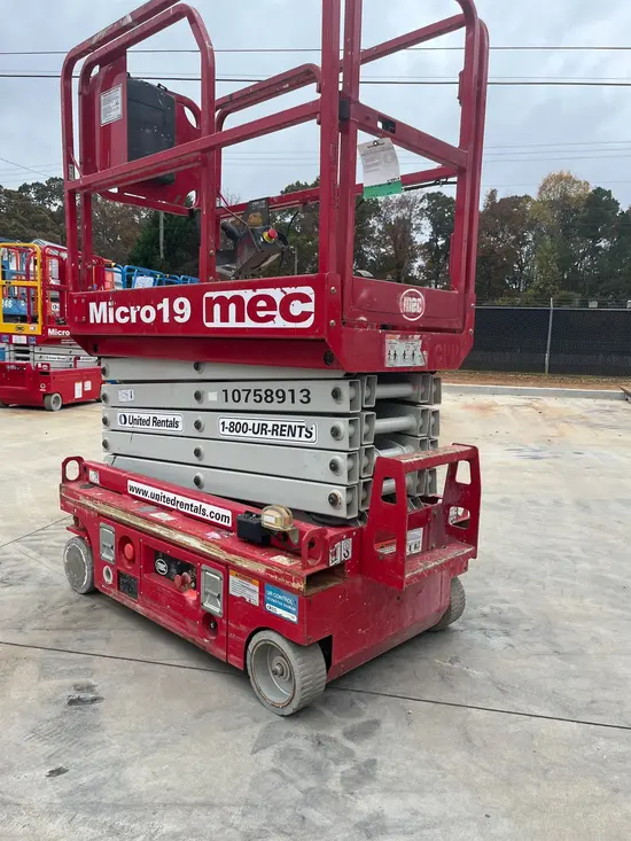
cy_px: 420
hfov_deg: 53.1
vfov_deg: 67.3
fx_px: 632
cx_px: 316
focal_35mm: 26
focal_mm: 5.1
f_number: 1.6
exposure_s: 1/1075
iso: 50
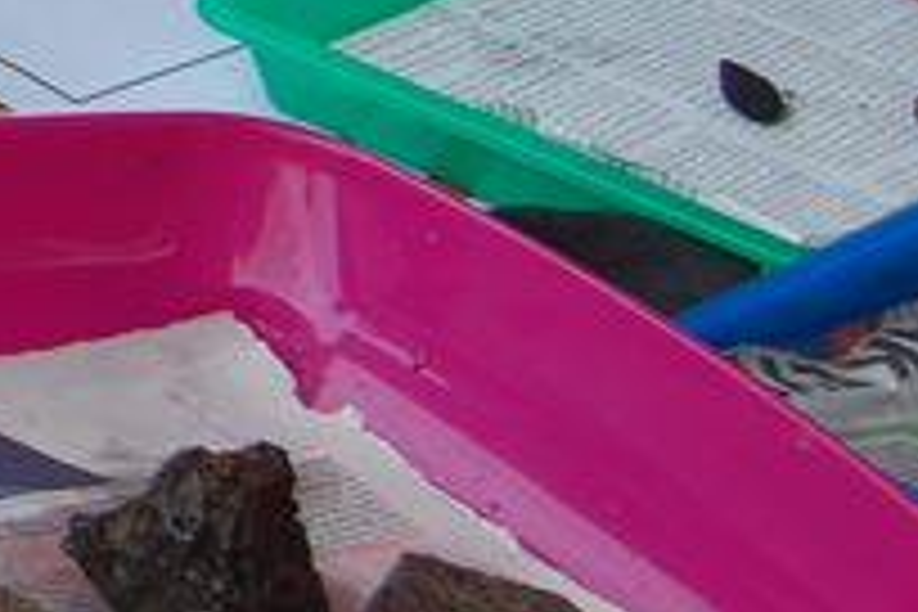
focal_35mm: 172
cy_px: -630
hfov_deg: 10.7
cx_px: -1053
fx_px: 4386
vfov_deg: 7.6
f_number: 7.1
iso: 200
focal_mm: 26
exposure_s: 1/200
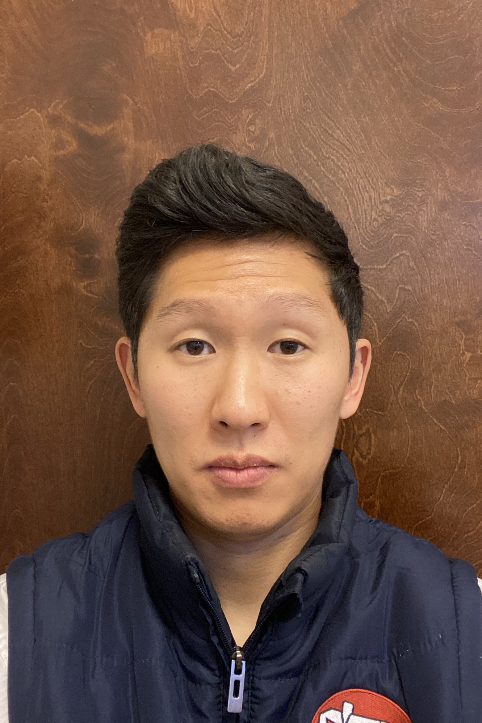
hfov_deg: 41.1
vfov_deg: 58.7
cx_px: 233
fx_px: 643
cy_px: 363
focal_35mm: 32
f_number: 2.2
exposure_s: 1/40
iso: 320
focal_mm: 2.71
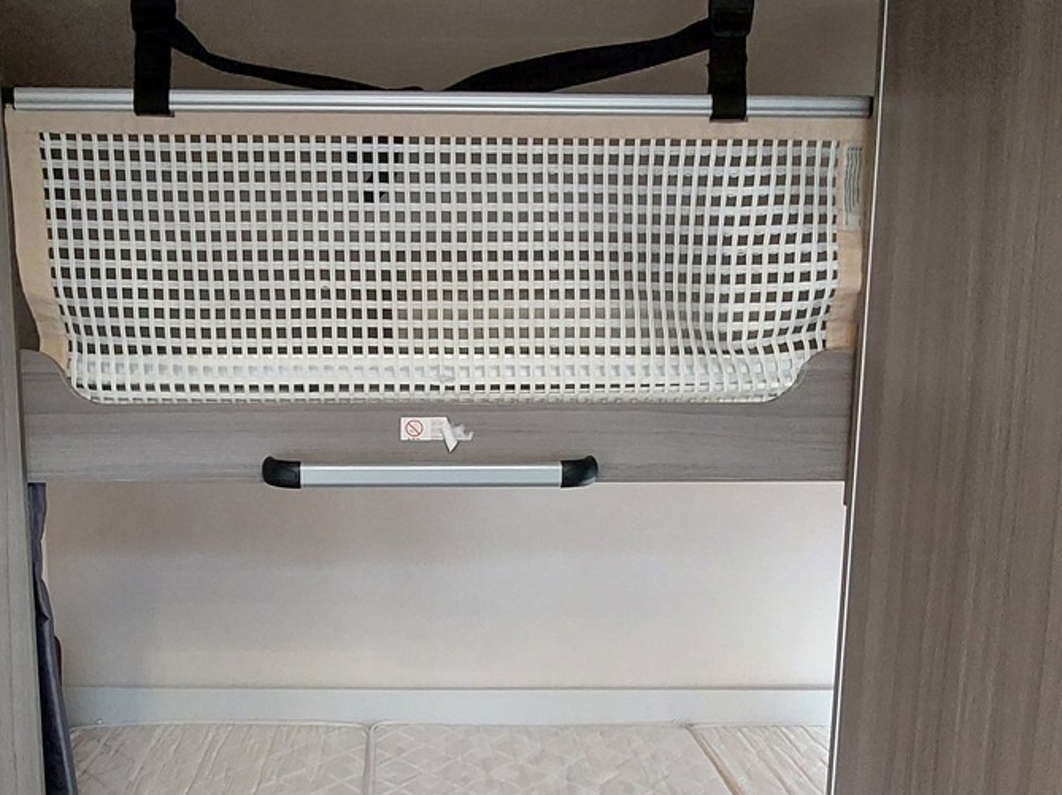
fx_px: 859
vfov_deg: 49.6
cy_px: 452
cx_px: 391
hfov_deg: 62.5
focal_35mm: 28
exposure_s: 1/24
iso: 400
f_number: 2.2
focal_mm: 1.74
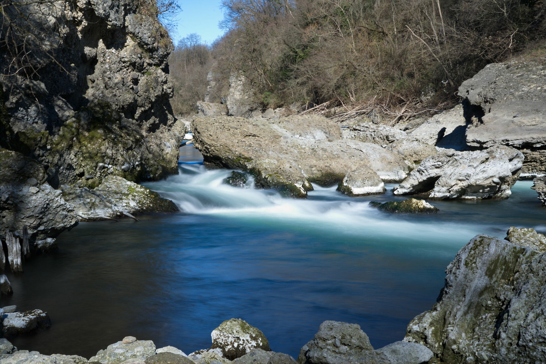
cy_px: 182
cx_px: 273
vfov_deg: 25.5
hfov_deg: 37.5
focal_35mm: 53
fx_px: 804
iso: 80
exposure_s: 3.2
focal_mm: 53
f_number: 20
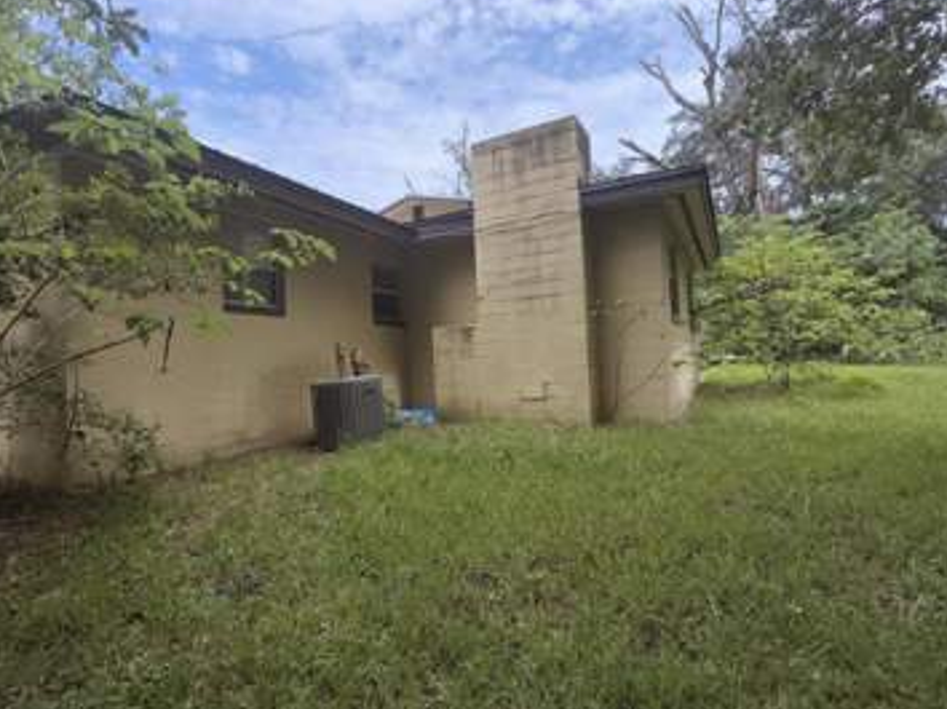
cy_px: 352
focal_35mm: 19
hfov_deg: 84.6
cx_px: 447
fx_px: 519
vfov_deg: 68.6
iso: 16
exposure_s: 1/1339
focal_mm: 2.22
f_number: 2.2
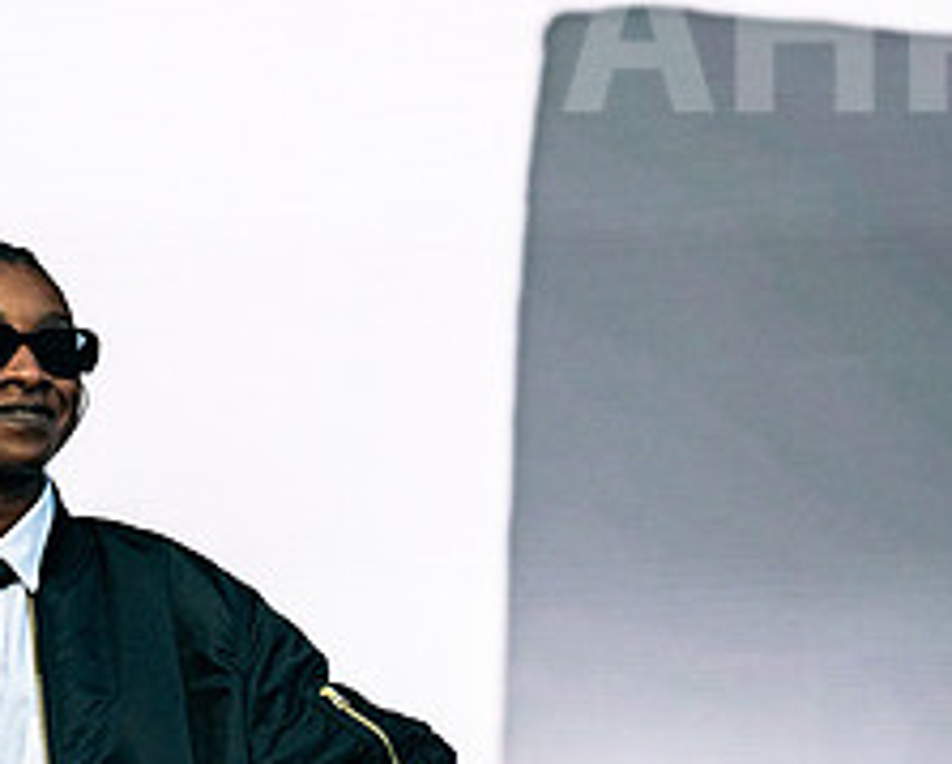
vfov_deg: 4.9
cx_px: -17
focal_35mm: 317
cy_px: 536
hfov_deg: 6.1
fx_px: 8943
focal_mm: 130
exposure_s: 1/2000
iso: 250
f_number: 5
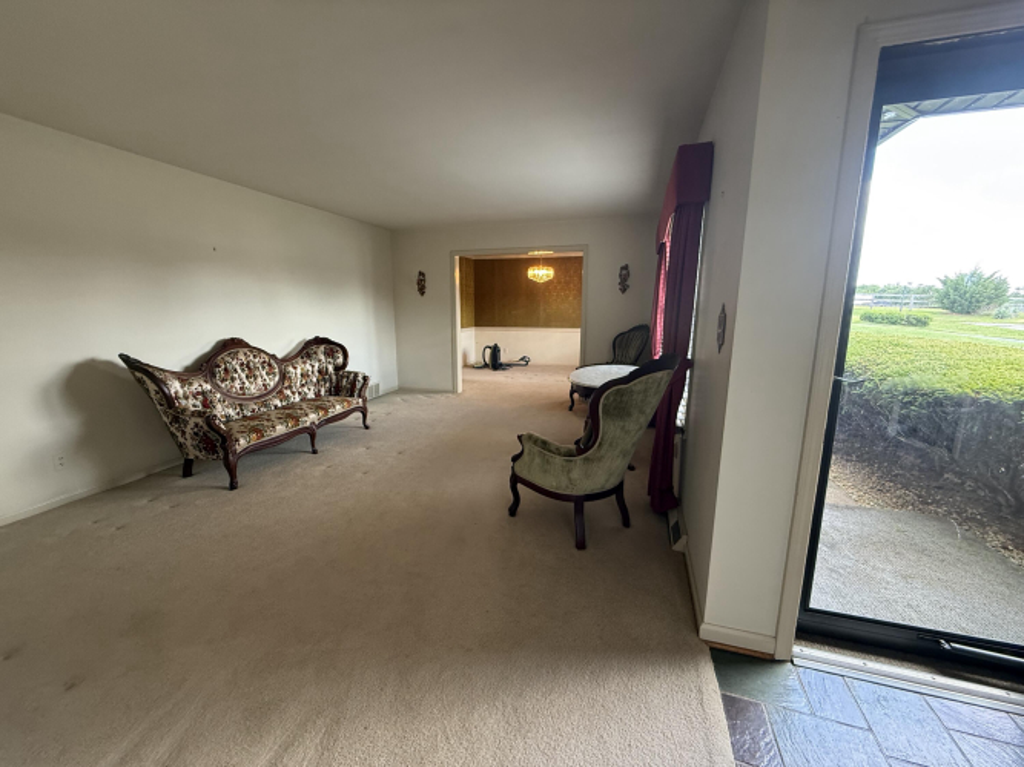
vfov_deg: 85.7
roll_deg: -0.3
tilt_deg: -9.4
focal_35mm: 14
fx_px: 414
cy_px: 384
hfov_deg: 102.1
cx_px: 512
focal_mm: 2.22
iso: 250
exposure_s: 1/60
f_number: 2.2
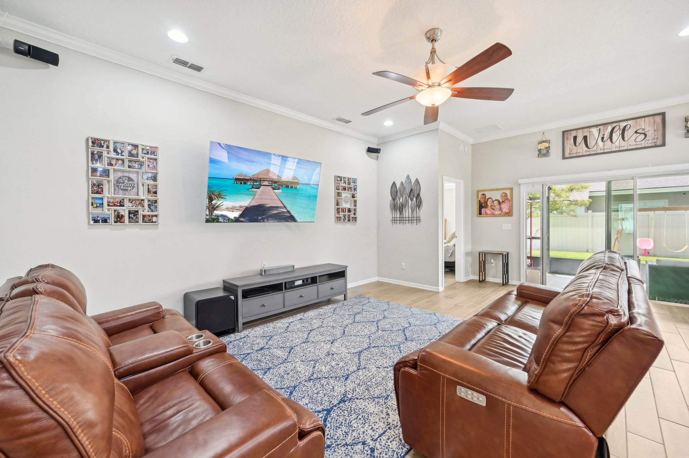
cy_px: 229
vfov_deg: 81.1
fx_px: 268
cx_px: 344
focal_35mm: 14
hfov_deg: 104.3
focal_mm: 14
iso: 400
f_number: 8
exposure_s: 1/4
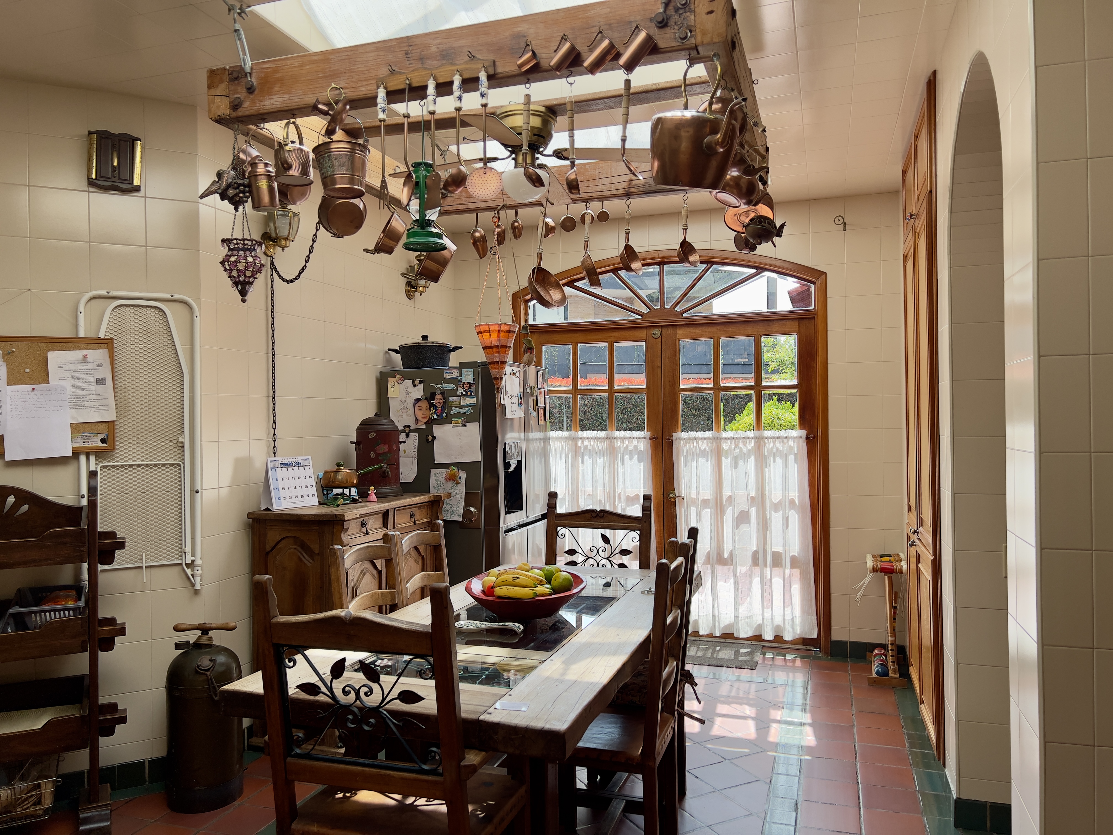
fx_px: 836
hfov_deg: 67.3
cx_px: 556
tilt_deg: +0.2
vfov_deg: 53.1
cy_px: 418
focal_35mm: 26
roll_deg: +0.5
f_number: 1.5
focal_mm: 5.7
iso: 50
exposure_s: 1/604
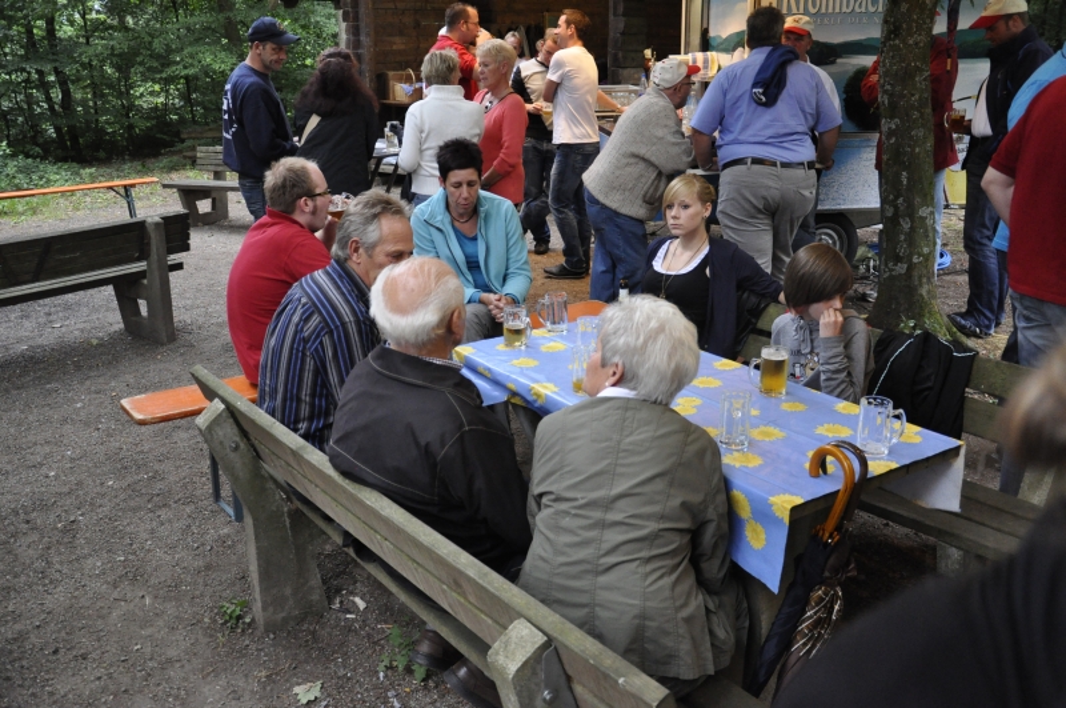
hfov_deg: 57.3
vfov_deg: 39.9
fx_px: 976
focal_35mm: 33
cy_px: 354
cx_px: 533
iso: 2000
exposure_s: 1/30
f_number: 3.8
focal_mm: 22
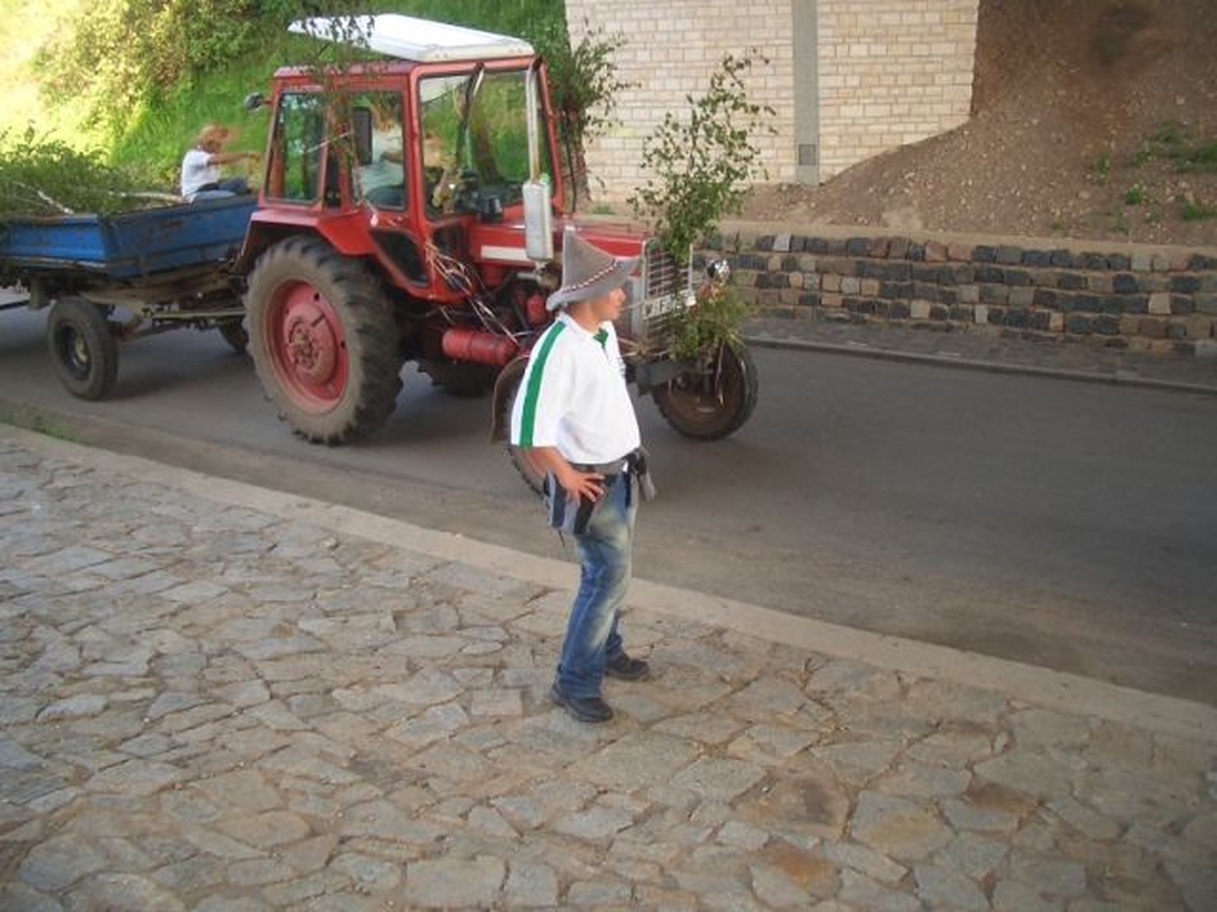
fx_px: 1231
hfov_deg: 52.6
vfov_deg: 40.7
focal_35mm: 35
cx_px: 608
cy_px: 456
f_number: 2.6
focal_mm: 5.8
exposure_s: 1/125
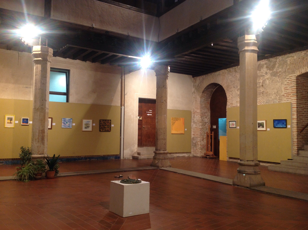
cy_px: 115
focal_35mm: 35
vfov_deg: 40.6
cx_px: 154
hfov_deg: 52.7
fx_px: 311
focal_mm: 4.28
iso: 80
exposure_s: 1/15
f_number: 2.4
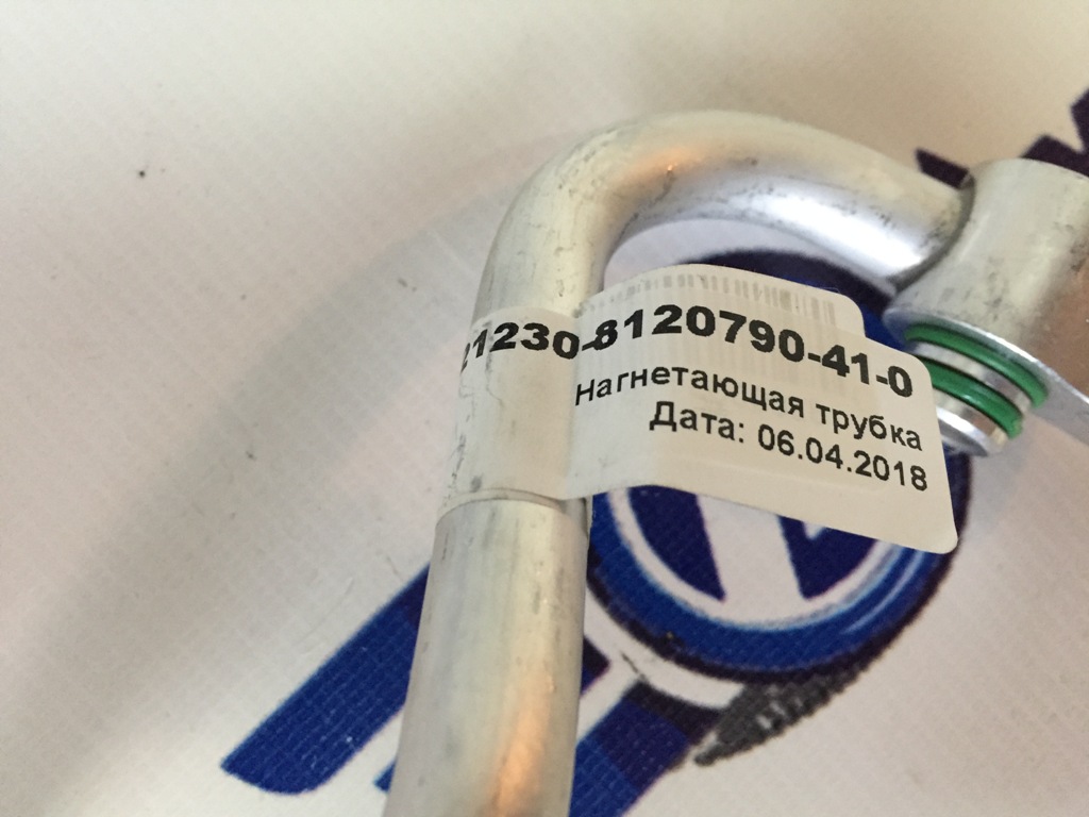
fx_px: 912
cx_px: 544
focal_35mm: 29
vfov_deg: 48.2
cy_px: 408
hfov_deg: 61.7
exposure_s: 1/33
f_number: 2.2
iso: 250
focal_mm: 4.15
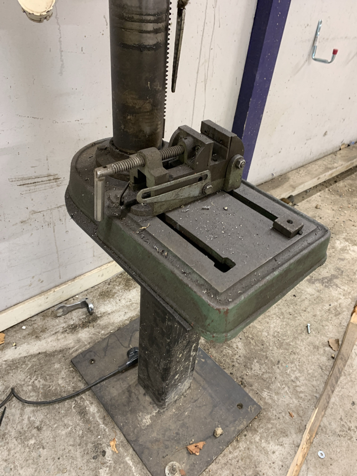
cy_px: 238
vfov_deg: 67.3
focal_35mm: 26
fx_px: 358
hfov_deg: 53.1
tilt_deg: -32.8
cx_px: 178
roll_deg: -8.0
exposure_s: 1/50
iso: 100
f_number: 1.8
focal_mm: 4.25
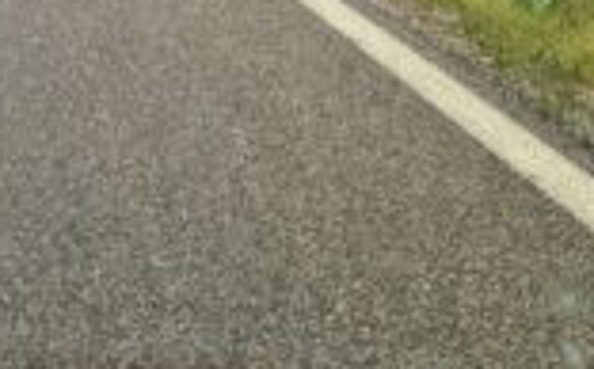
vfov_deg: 11.3
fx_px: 1714
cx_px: 57
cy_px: -327
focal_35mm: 106
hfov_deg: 19.3
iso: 50
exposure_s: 1/2408
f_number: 1.8
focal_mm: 5.4
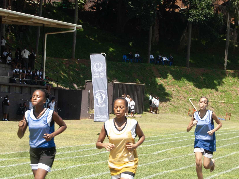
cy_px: 92
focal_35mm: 123
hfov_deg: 16.1
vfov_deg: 12.1
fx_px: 847
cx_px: 109
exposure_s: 1/160
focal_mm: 55
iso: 100
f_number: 5.6
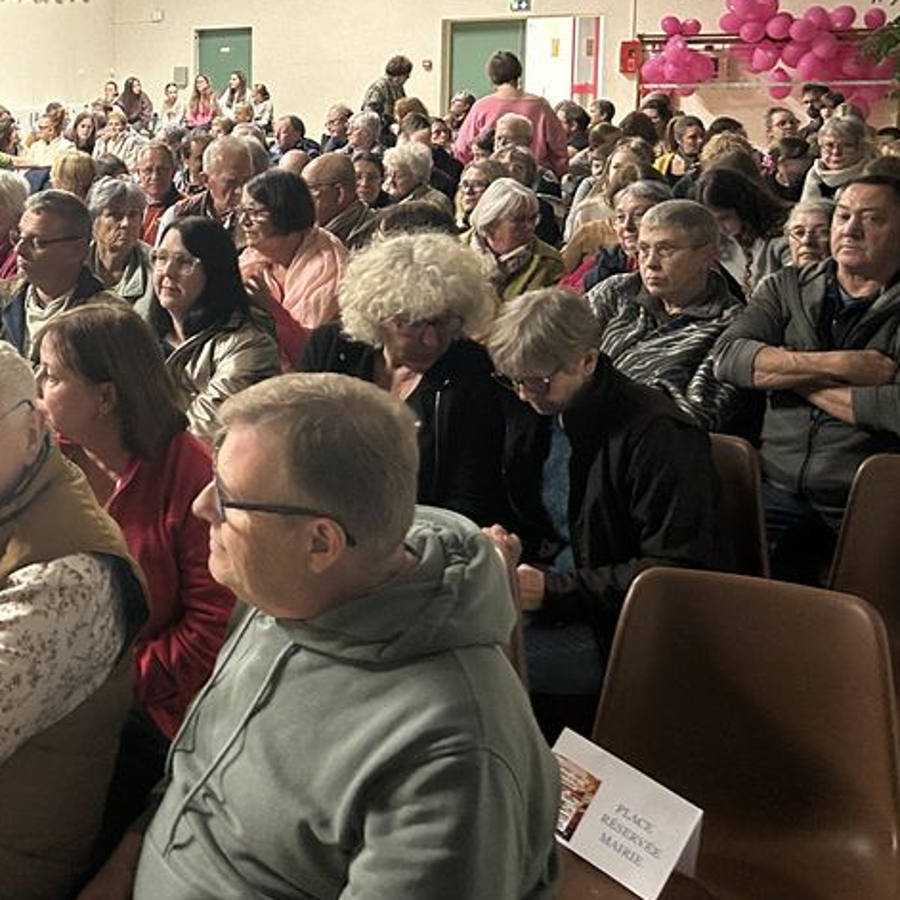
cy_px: 279
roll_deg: +2.1
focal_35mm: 50
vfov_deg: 33.6
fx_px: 1471
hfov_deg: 31.3
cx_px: -13
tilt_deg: -7.8
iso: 640
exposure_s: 1/34
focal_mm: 5.7
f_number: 1.5
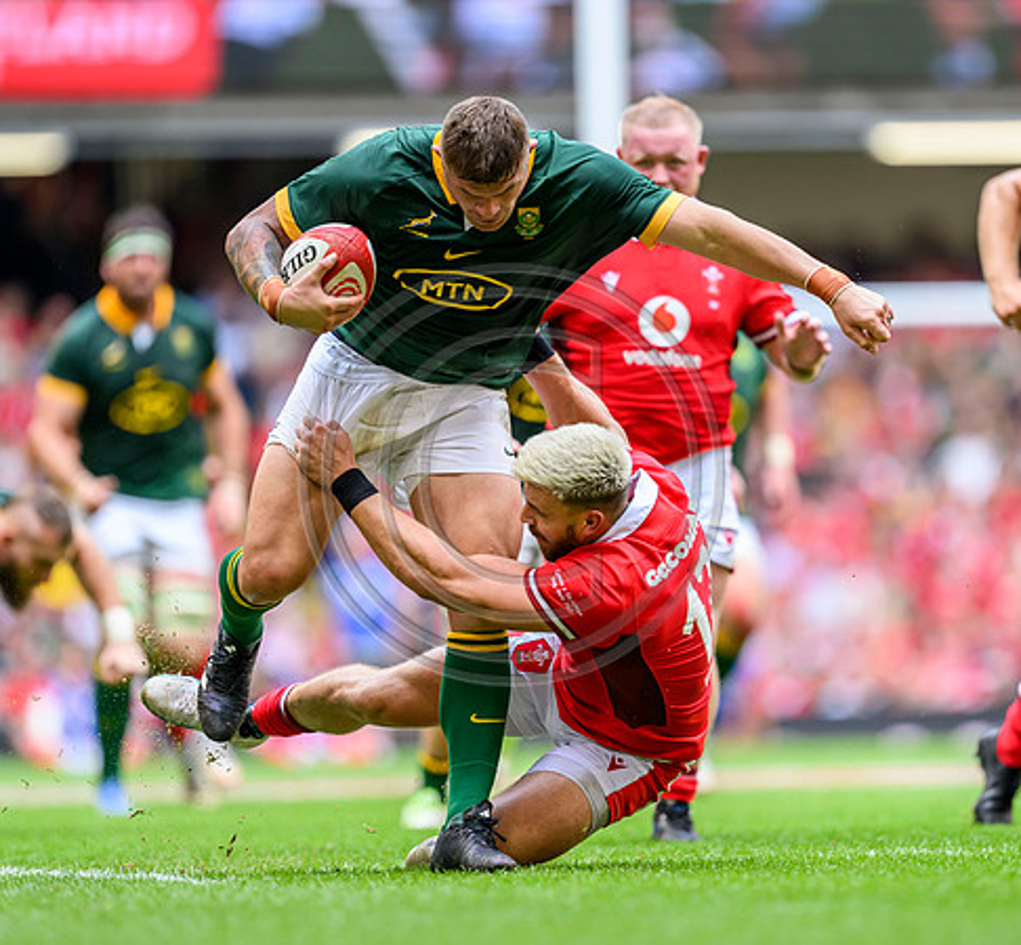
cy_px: 449
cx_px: 627
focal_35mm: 560
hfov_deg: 3.2
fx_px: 18009
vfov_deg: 3.0
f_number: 3.2
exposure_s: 1/1600
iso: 1250
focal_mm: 400
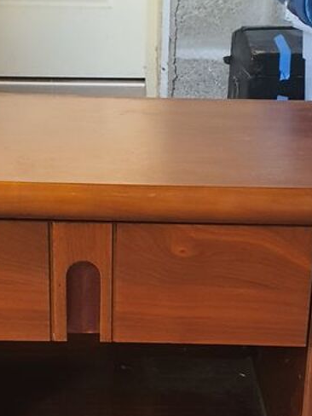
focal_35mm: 71
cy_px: 247
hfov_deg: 20.7
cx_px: 130
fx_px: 853
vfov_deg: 27.3
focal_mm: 4.3
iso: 320
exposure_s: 1/50
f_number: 2.4
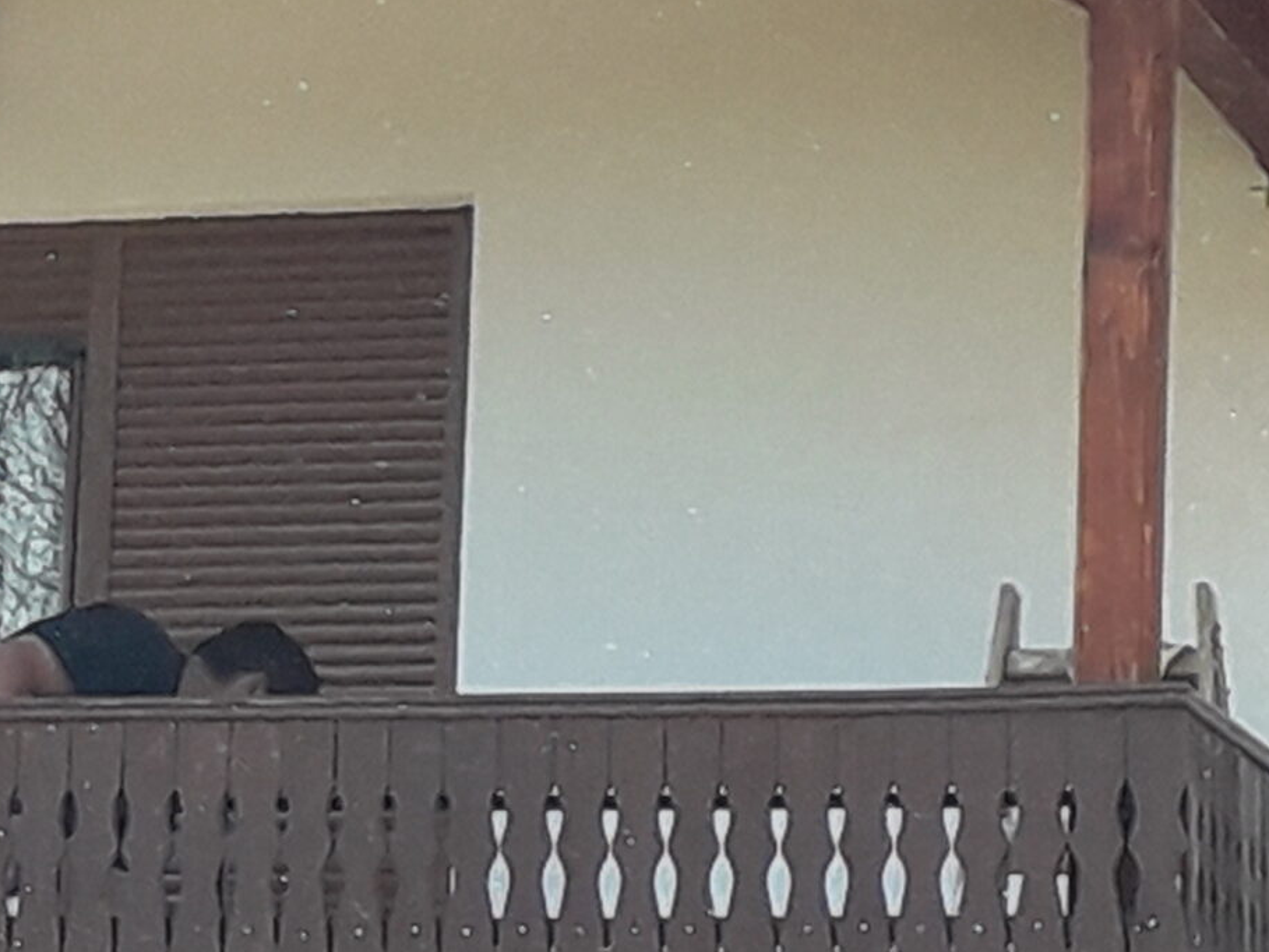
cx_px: -281
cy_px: 163
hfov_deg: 23.3
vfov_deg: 19.2
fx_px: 2786
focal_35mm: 76
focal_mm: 3.6
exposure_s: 1/396
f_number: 1.9
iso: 40
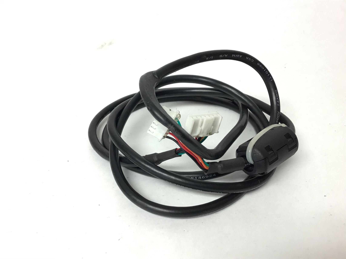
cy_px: 130
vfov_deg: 45.4
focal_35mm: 31
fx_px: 310
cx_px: 173
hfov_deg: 58.4
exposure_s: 1/33
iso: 64
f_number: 2.4
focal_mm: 3.3
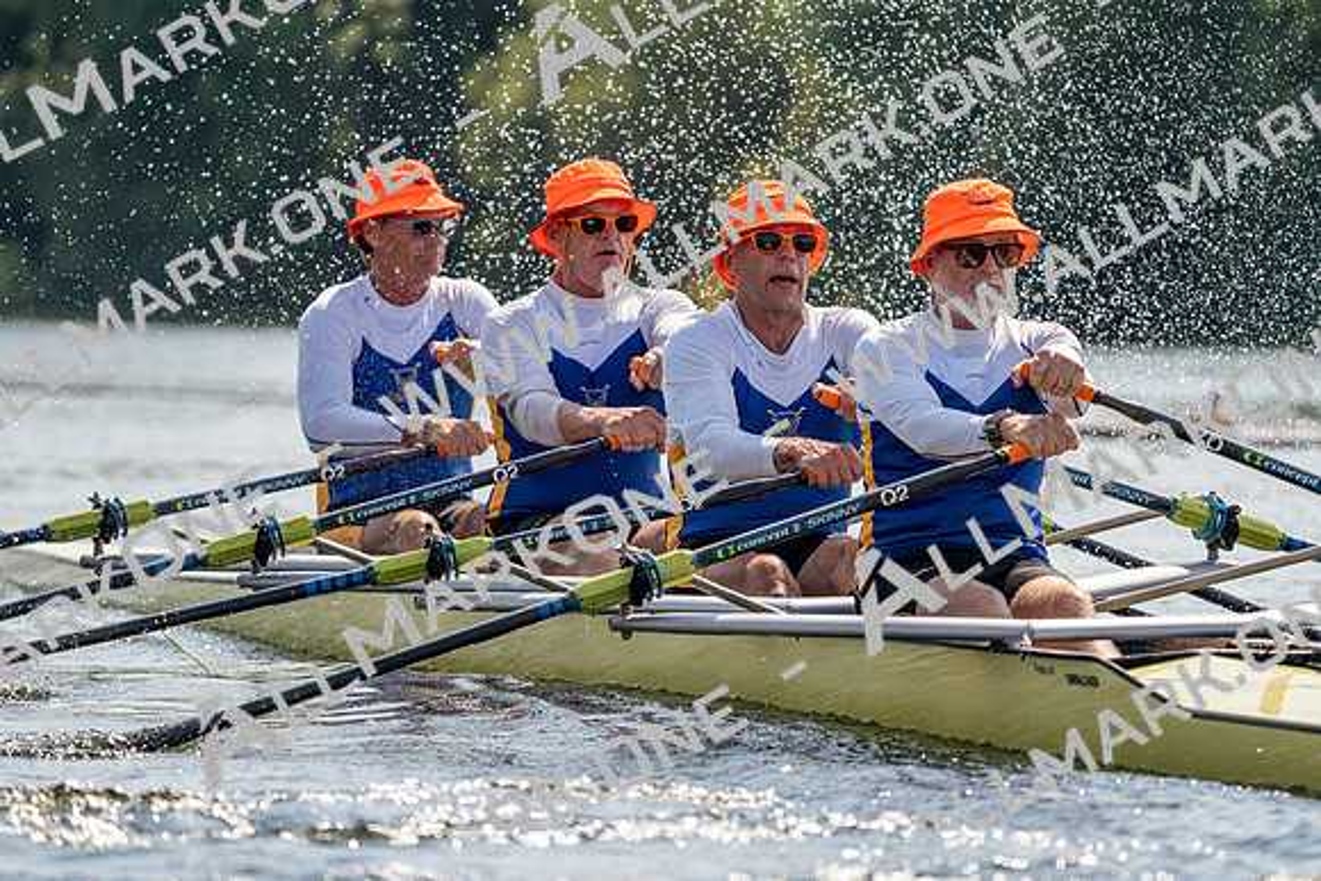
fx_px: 11451
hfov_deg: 6.6
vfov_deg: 4.4
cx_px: 660
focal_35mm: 312
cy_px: 440
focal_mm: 312
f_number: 6.3
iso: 250
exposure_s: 1/1600
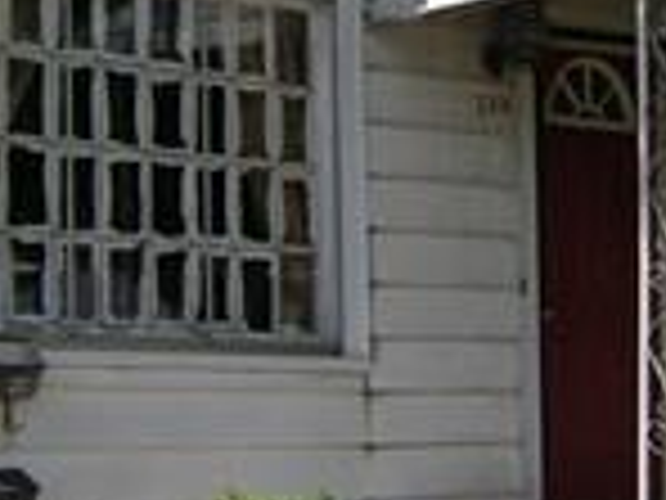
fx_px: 2328
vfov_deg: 12.2
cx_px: 428
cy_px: 171
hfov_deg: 16.3
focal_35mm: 121
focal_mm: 4.7
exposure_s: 1/286
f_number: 5.6
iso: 64
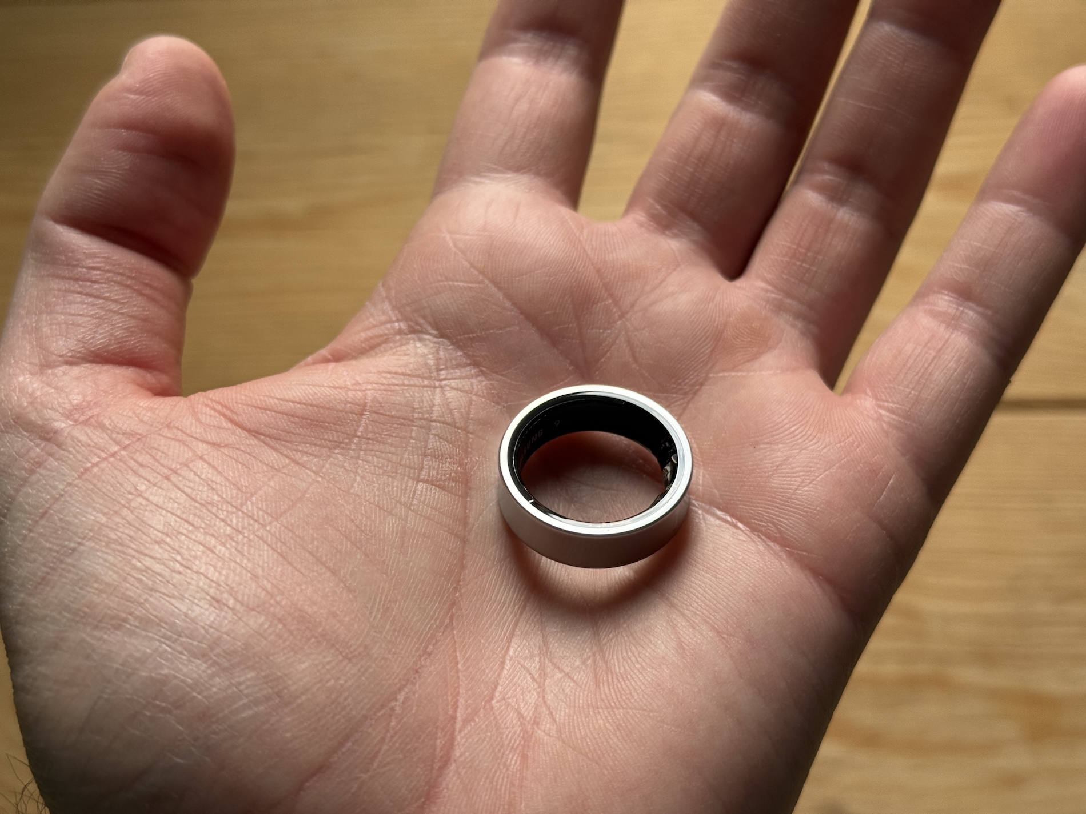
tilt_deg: -66.3
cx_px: 543
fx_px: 1506
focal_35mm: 48
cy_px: 407
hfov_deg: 39.7
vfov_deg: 30.3
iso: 100
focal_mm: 6.76
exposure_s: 1/77
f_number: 1.78
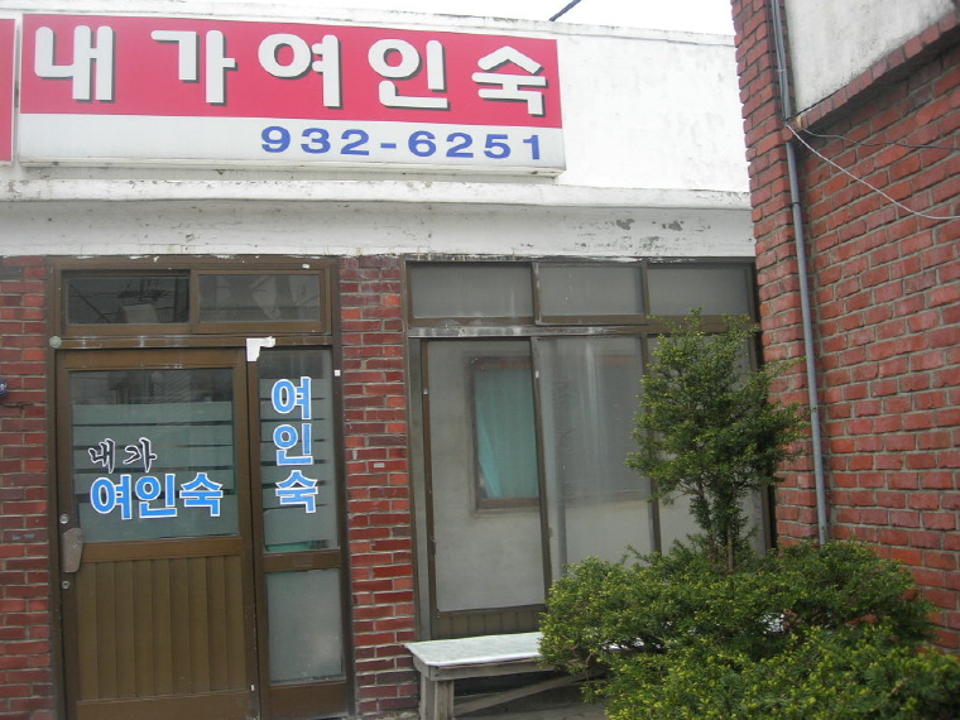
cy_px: 351
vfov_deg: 36.0
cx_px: 464
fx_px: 1109
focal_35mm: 40
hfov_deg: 46.8
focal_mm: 7.8
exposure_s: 1/135
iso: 64
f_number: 2.8
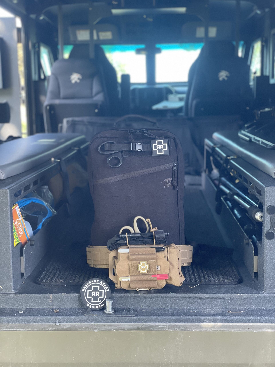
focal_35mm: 52
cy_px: 184
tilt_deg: -5.5
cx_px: 138
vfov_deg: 36.8
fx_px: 551
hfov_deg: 28.0
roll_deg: +0.8
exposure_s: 1/122
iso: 250
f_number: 2
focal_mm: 6
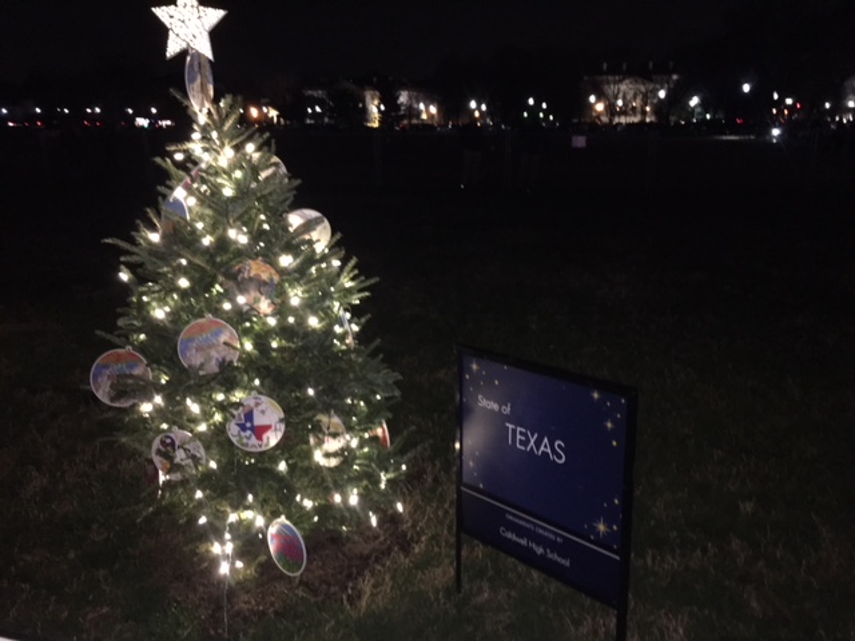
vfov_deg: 48.2
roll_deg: -2.5
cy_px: 320
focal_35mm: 29
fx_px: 716
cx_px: 428
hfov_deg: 61.7
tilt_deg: -15.1
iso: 250
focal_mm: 4.15
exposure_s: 1/16
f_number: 2.2
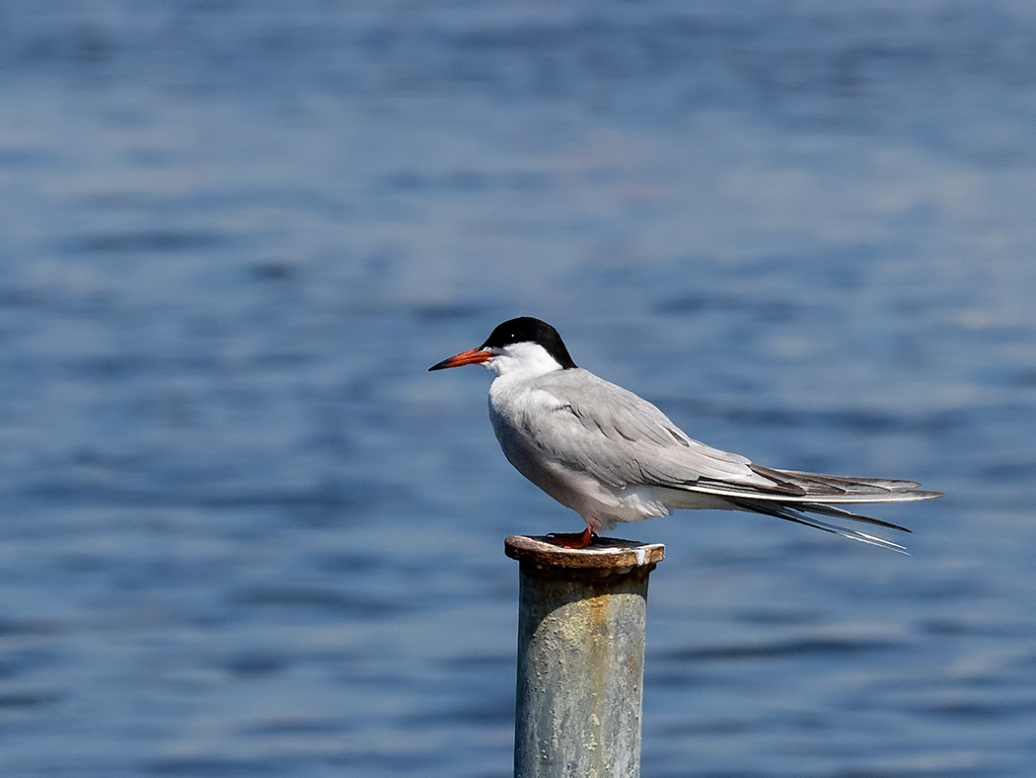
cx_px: 518
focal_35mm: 300
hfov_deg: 6.6
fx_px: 8981
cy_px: 389
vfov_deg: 5.0
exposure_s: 1/2000
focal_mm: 150
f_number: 6.3
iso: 400
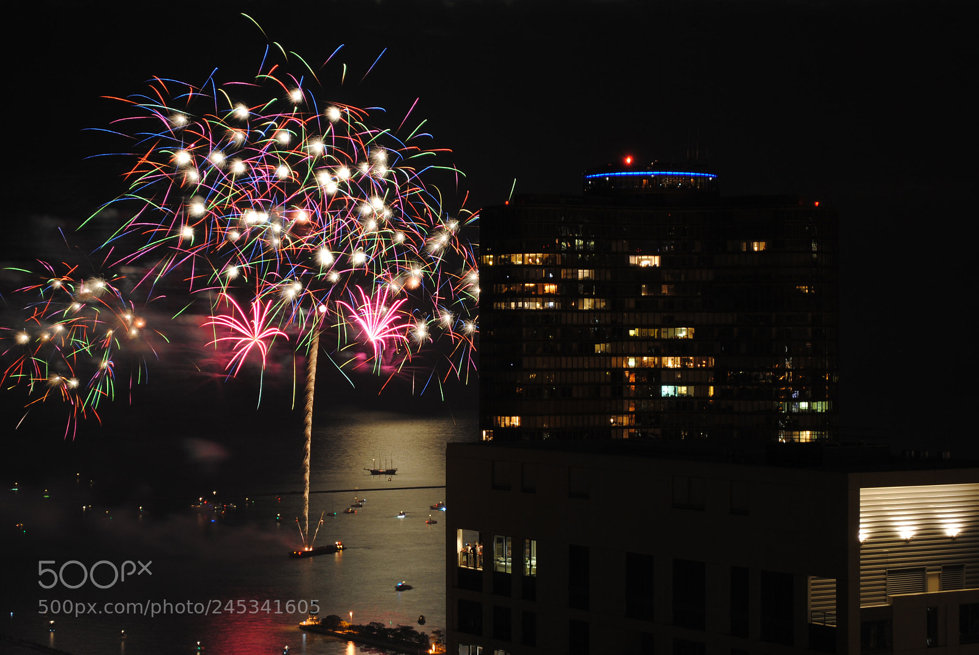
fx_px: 2246
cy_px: 328
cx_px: 490
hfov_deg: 24.6
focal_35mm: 82
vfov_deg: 16.6
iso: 100
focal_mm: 55
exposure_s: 6
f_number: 5.6
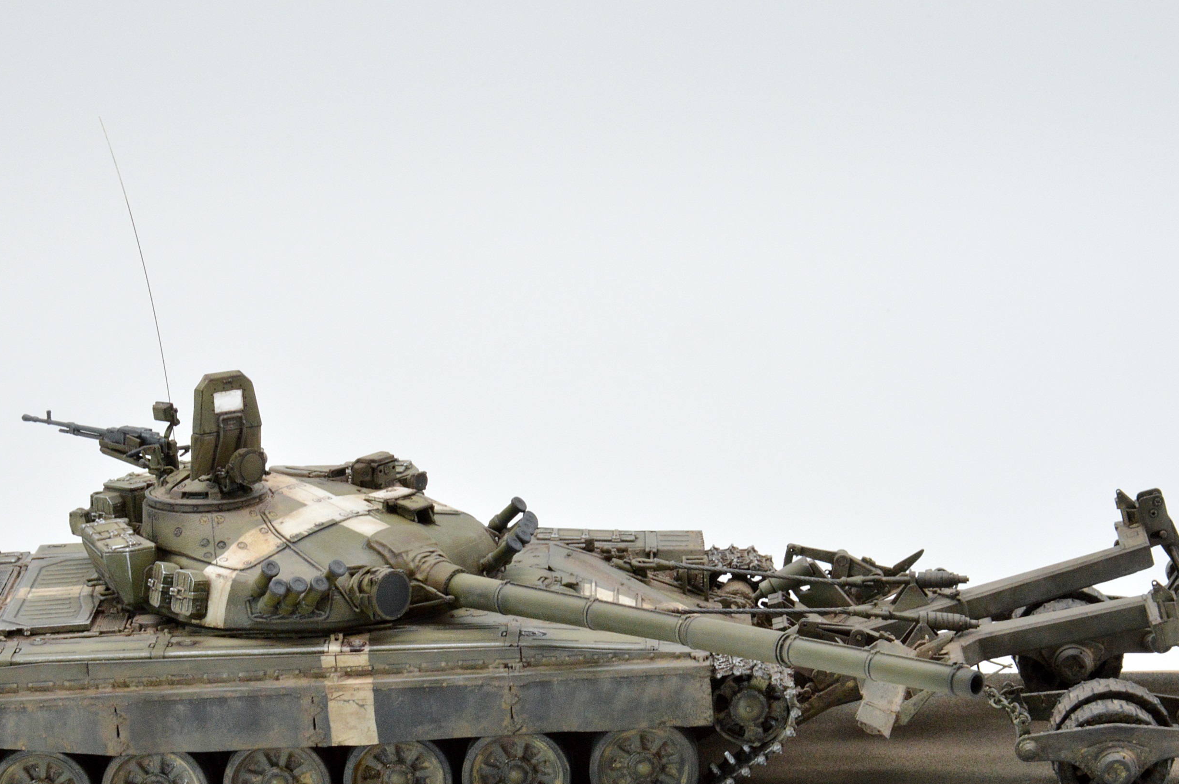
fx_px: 4548
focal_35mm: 139
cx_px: 521
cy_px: 472
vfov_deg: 9.8
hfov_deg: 14.8
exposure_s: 1/20
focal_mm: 70
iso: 800
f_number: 18
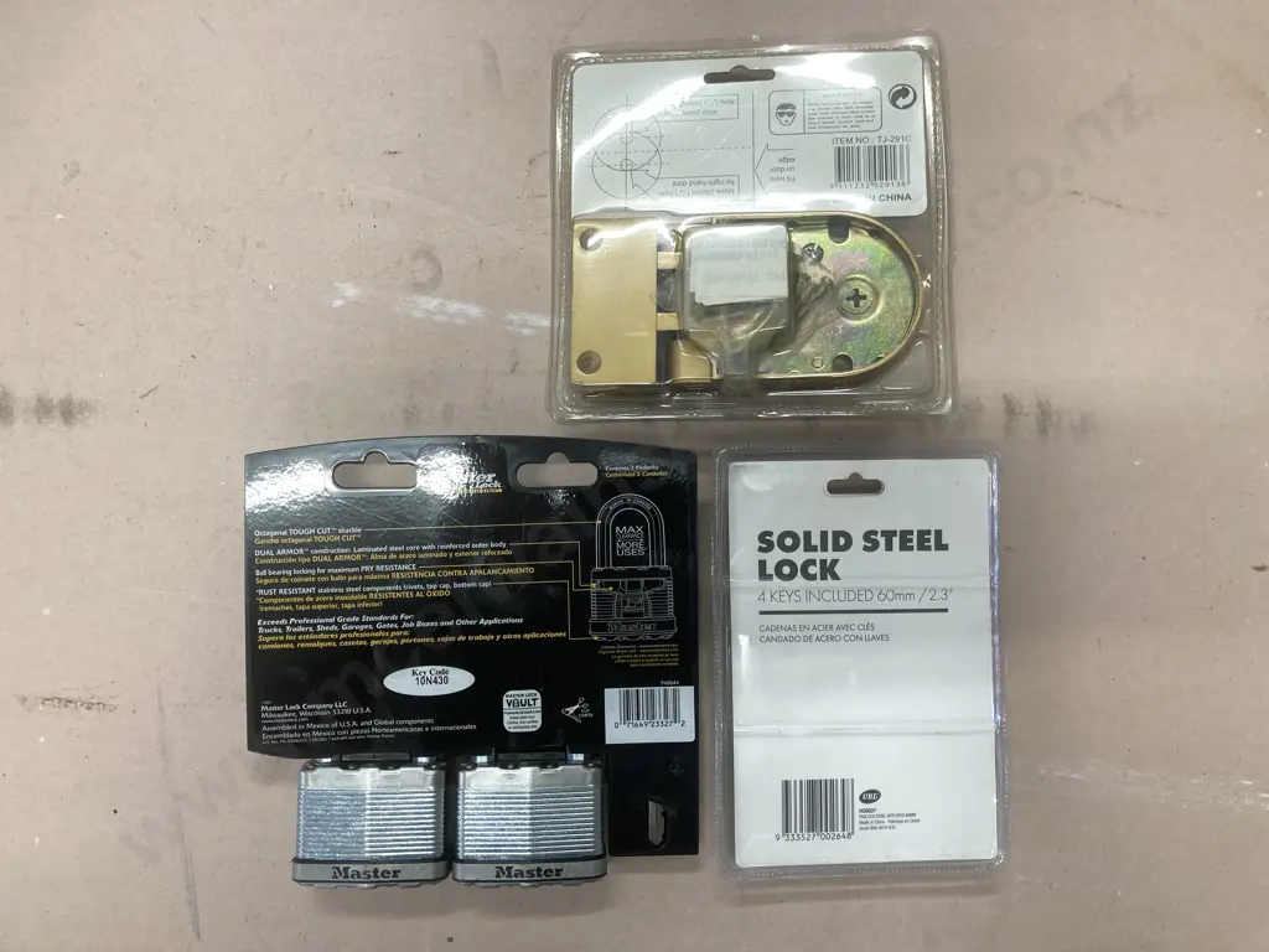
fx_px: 1026
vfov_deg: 49.7
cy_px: 476
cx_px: 634
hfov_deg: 63.4
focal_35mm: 28
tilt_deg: -86.4
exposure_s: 1/50
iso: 64
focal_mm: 3.99
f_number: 1.8
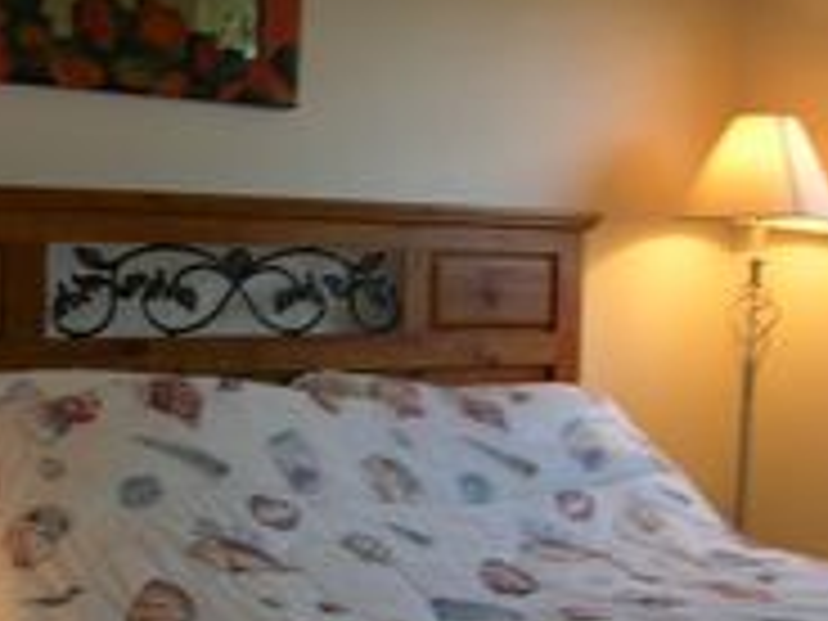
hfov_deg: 28.5
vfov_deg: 21.5
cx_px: 360
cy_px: 432
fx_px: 1627
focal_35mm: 68
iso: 50
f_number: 2.9
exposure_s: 1/30
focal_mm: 5.7
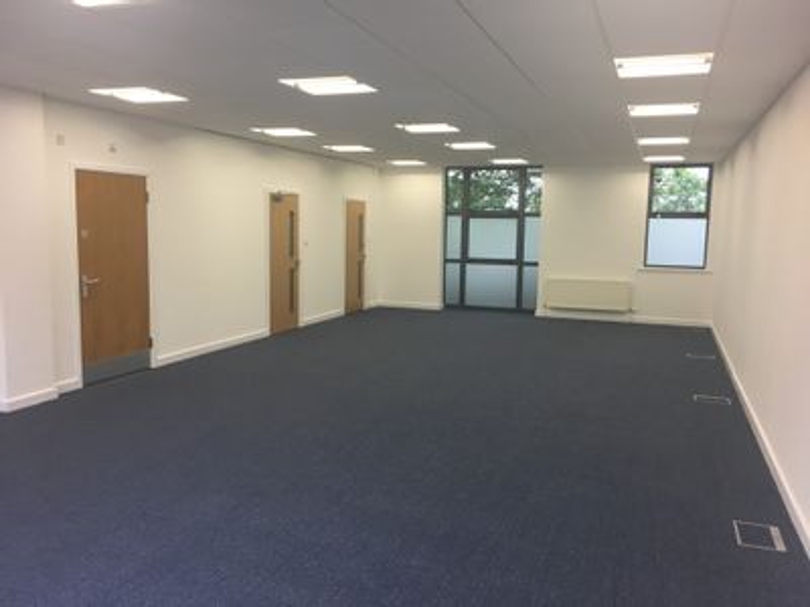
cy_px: 304
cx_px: 405
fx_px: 679
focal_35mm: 29
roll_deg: -1.2
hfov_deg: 61.7
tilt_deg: -7.0
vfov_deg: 48.2
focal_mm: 4.15
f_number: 2.2
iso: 40
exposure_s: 1/33
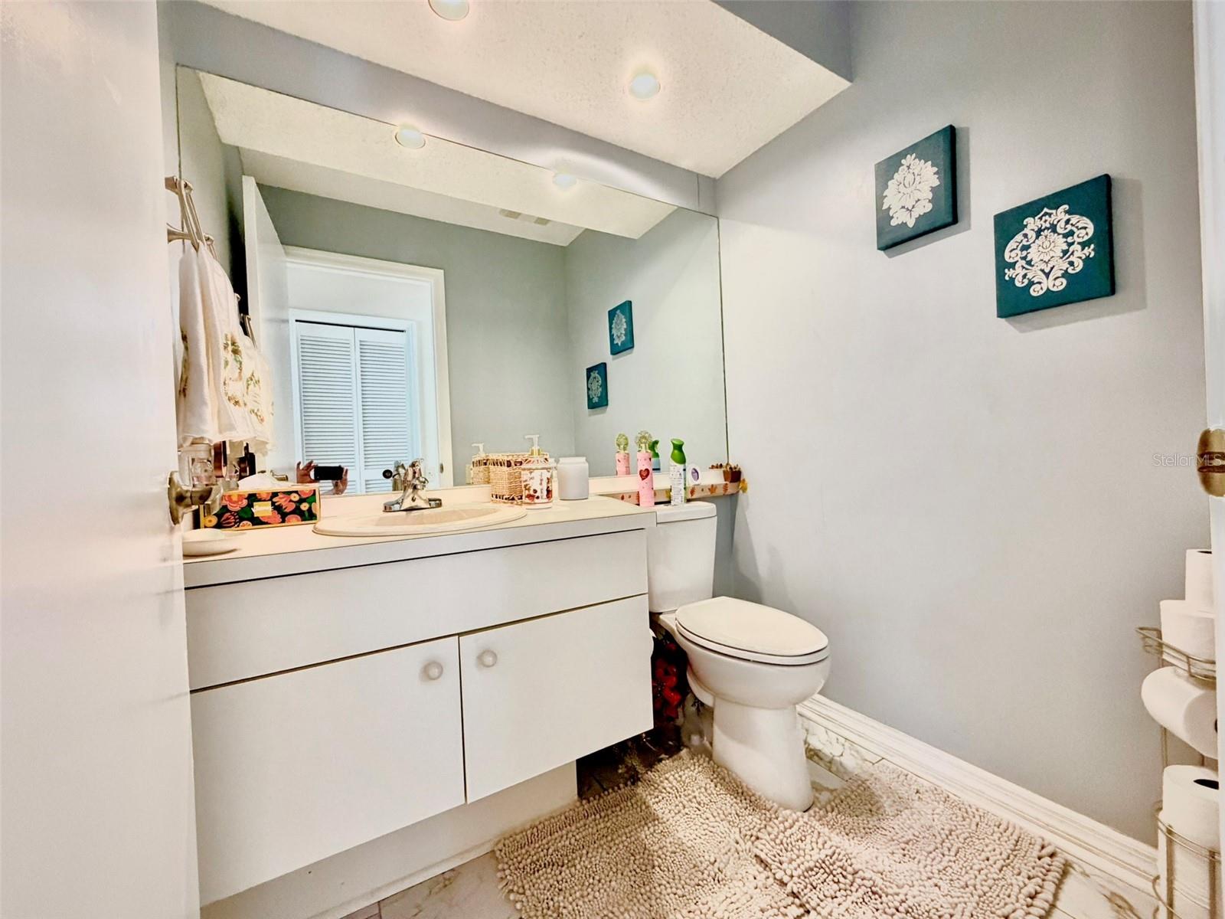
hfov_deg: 102.1
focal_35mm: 14
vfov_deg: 85.7
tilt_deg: -0.1
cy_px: 460
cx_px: 612
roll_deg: +2.0
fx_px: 495
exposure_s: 1/60
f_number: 2.2
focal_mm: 2.22
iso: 500
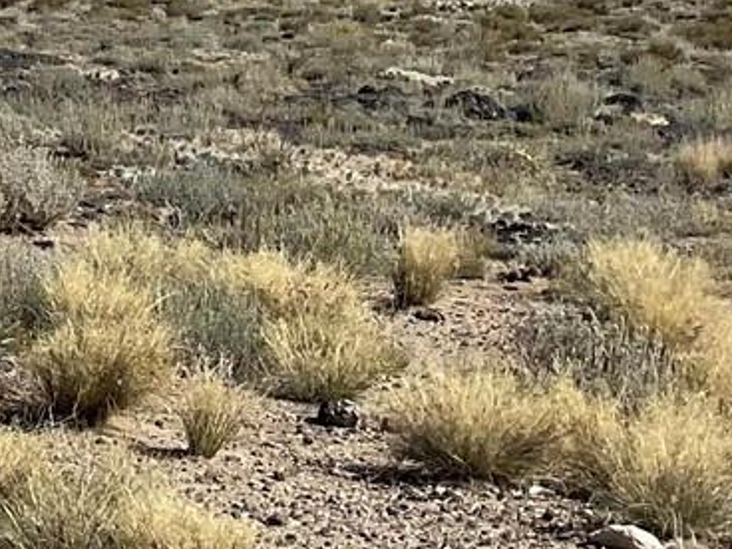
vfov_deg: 11.6
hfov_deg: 13.1
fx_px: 2664
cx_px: -835
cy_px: -72
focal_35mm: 126
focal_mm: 3
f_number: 1.8
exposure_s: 1/3125
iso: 16
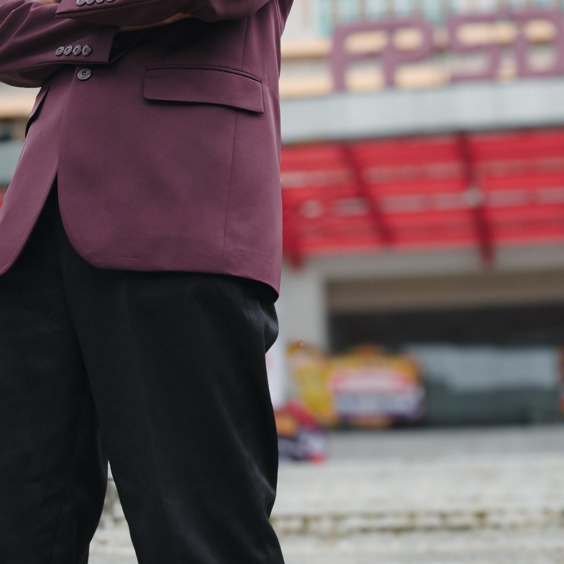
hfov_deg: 20.2
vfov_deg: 19.8
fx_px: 1585
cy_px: 70
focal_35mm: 86
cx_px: 236
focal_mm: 26
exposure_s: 1/250
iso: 200
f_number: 5.3
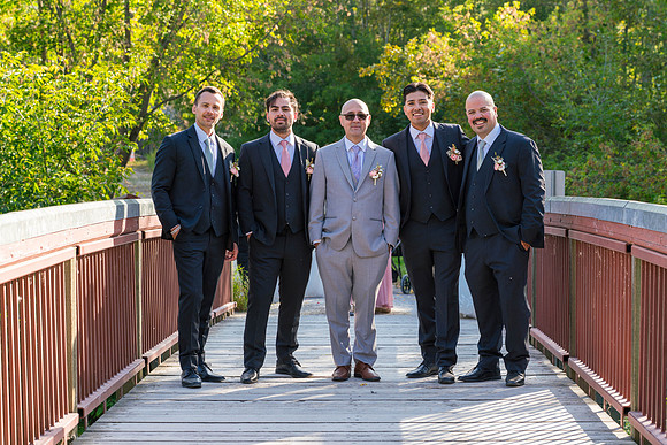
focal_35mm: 76
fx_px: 1408
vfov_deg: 18.0
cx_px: 334
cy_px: 222
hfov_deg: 26.6
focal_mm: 76
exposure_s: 1/250
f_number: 5
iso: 250
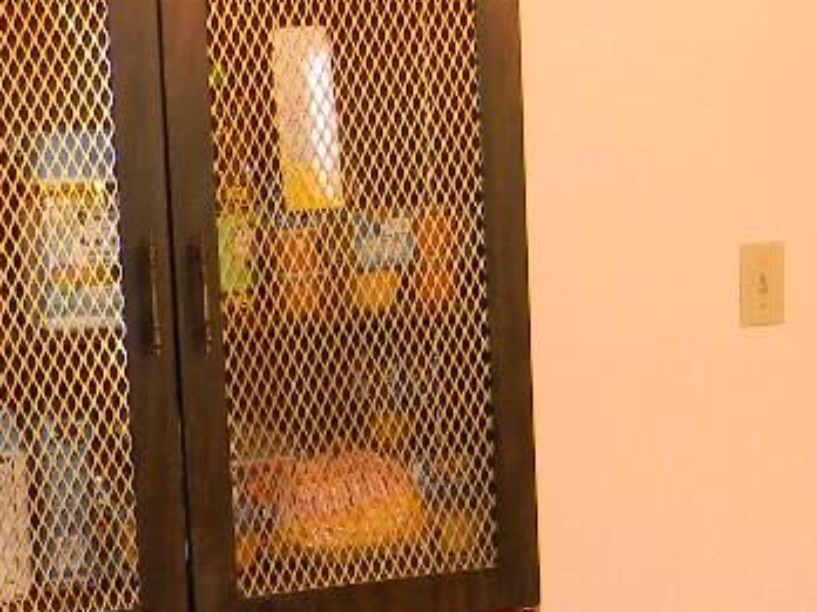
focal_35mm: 106
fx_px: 2502
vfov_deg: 13.9
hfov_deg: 18.1
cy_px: 490
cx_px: 805
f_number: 3.7
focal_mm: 6.4
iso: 200
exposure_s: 1/30
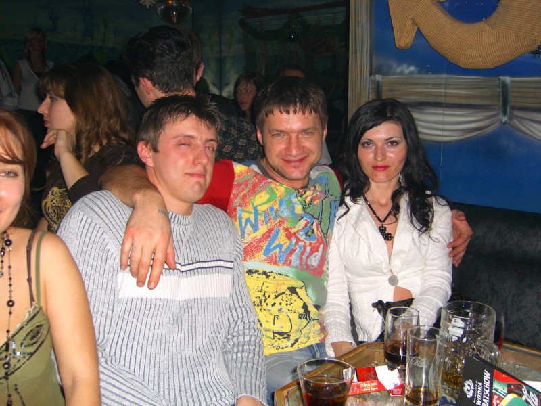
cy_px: 203
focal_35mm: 38
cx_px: 270
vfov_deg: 37.7
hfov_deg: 49.0
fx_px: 594
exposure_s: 1/60
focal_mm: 7.9
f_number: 2.8
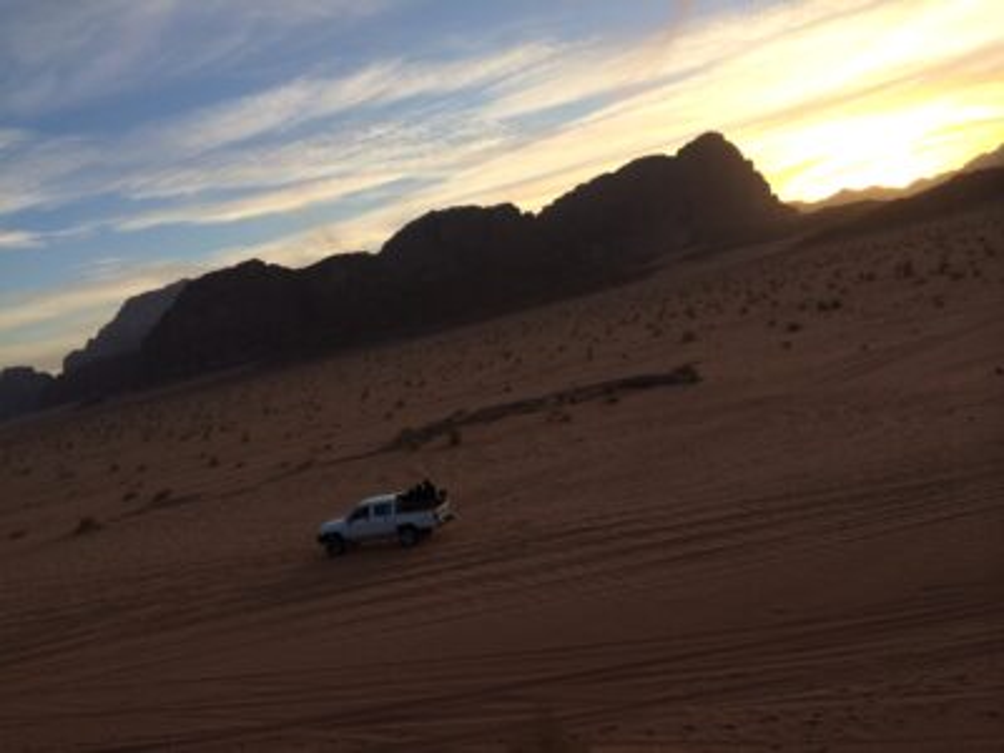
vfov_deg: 46.8
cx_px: 502
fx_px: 870
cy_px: 376
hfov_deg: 60.0
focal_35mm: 30
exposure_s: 1/477
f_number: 2.2
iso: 32
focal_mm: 4.12
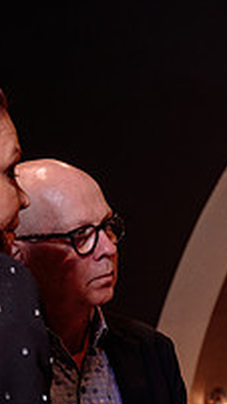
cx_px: 259
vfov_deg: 16.8
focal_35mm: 127
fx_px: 1360
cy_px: 315
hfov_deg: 9.4
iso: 800
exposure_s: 1/60
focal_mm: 42
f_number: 4
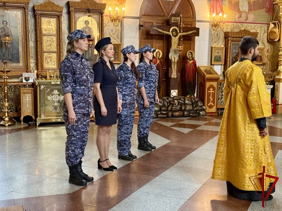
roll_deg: -1.4
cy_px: 106
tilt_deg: -6.4
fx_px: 391
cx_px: 141
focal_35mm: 48
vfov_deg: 30.3
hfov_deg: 39.7
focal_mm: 6.76
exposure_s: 1/33
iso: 320
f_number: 1.78
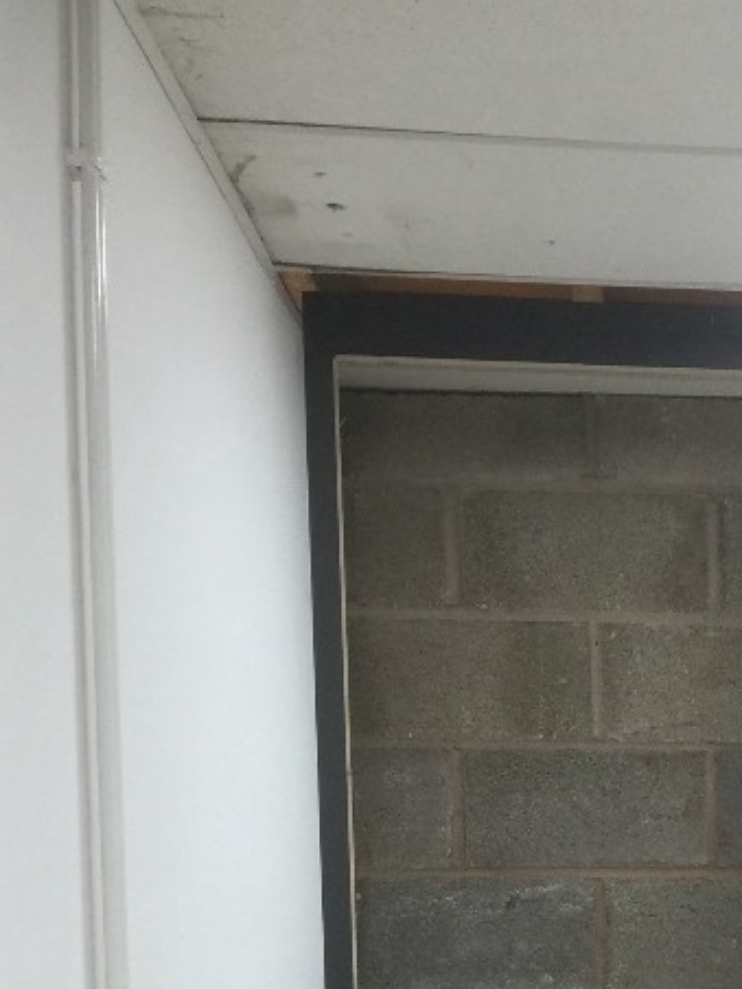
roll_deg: +1.4
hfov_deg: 17.9
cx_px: 957
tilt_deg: -5.7
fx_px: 2201
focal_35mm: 77
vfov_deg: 23.3
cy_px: 1173
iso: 50
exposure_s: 1/33
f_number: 2.2
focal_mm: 4.15
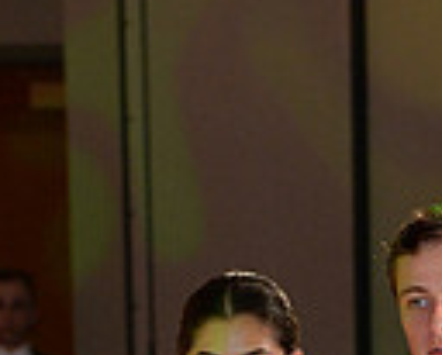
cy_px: 800
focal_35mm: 509
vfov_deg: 3.0
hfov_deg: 3.8
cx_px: 321
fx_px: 6674
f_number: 4.5
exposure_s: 1/200
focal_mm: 120
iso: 1600
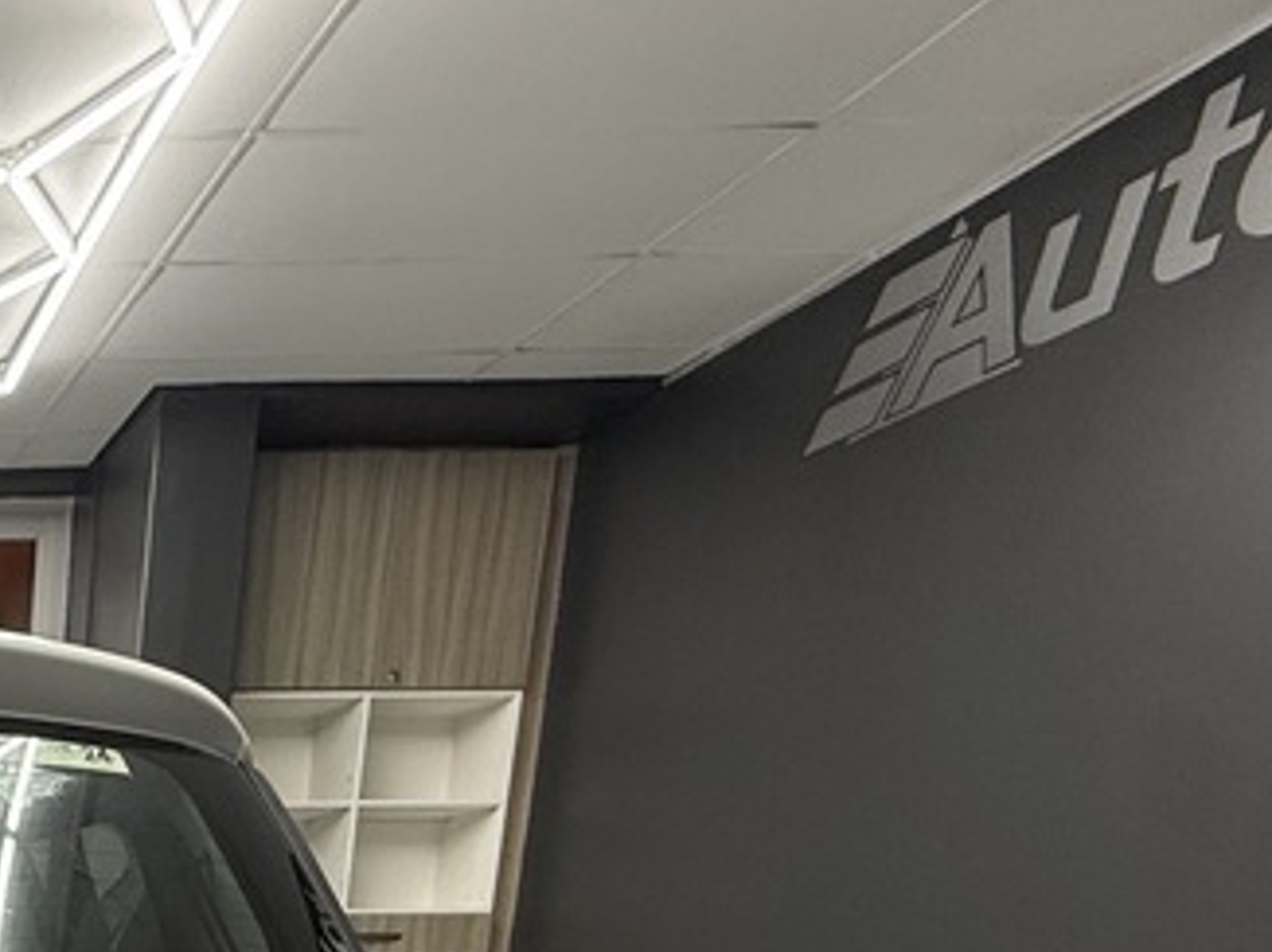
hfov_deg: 31.7
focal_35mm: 44
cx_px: -425
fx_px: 1616
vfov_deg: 24.8
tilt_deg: -14.5
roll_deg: +0.7
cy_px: 1451
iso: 160
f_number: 2.2
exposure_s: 1/100
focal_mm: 2.22
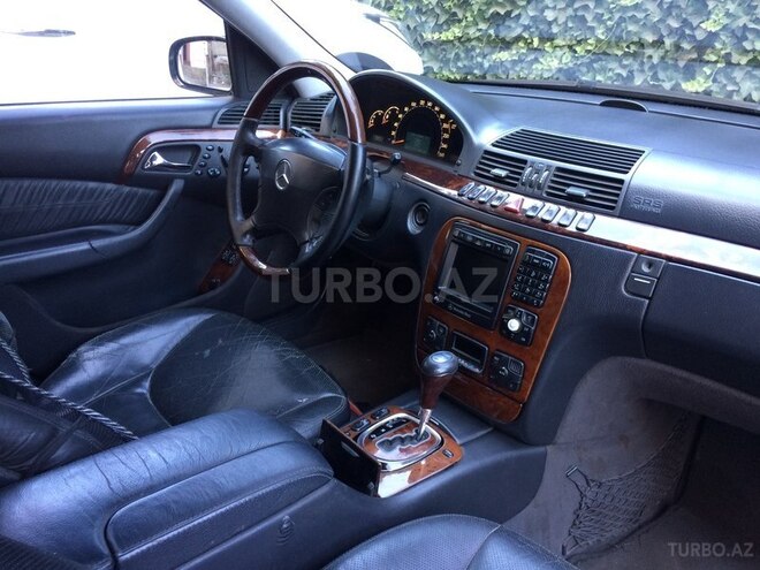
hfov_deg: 61.7
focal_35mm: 29
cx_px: 380
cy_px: 285
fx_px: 637
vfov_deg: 48.2
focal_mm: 4.15
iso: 100
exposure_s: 1/33
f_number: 2.2
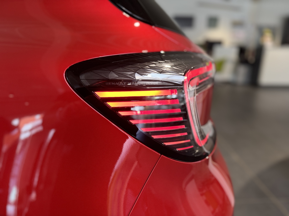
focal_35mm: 24
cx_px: 144
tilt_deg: -15.9
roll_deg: -0.8
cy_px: 108
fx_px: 200
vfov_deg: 56.8
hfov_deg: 71.6
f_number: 1.78
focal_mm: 6.76
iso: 125
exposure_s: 1/50
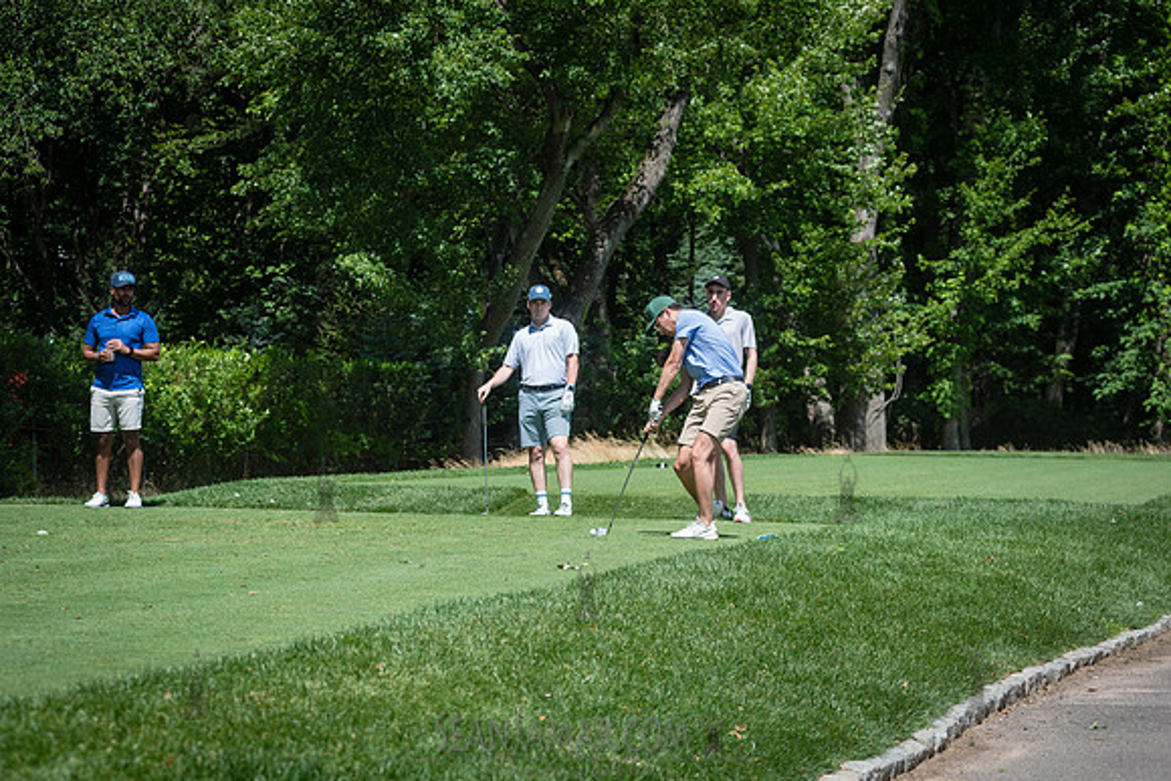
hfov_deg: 20.4
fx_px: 3253
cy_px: 390
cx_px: 586
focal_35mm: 100
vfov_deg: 13.7
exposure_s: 1/1000
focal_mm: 100
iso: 200
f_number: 5
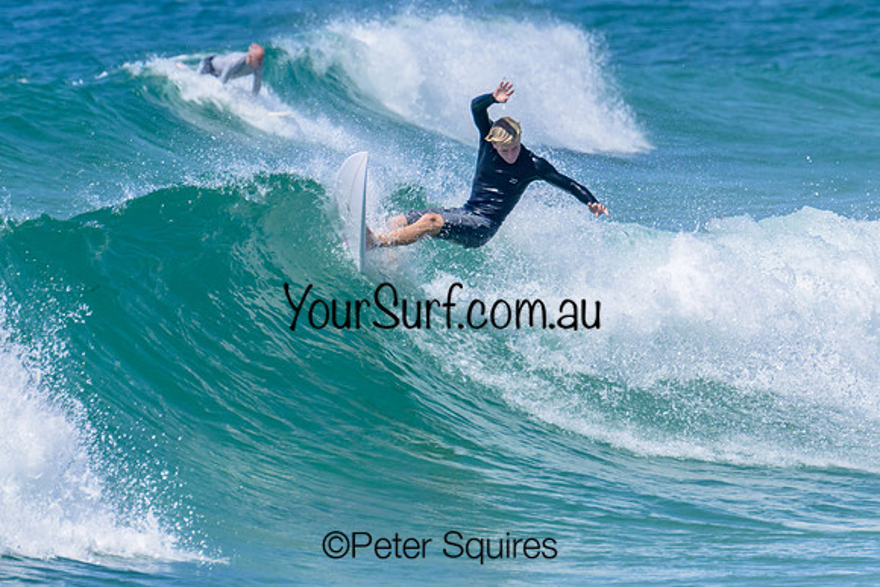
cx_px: 460
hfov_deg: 1.9
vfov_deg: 1.3
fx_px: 26571
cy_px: 203
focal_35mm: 1087
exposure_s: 1/2000
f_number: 16
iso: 1400
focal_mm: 800
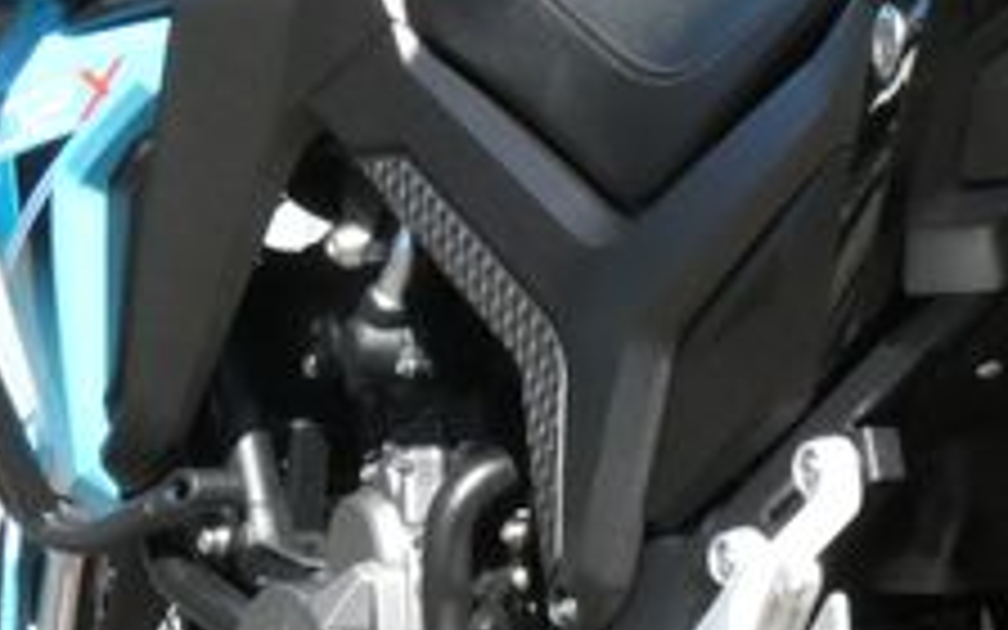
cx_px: 1116
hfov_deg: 20.4
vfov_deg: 13.2
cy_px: 738
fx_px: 2665
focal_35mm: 97
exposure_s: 1/800
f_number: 7.1
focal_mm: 5.8
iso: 800
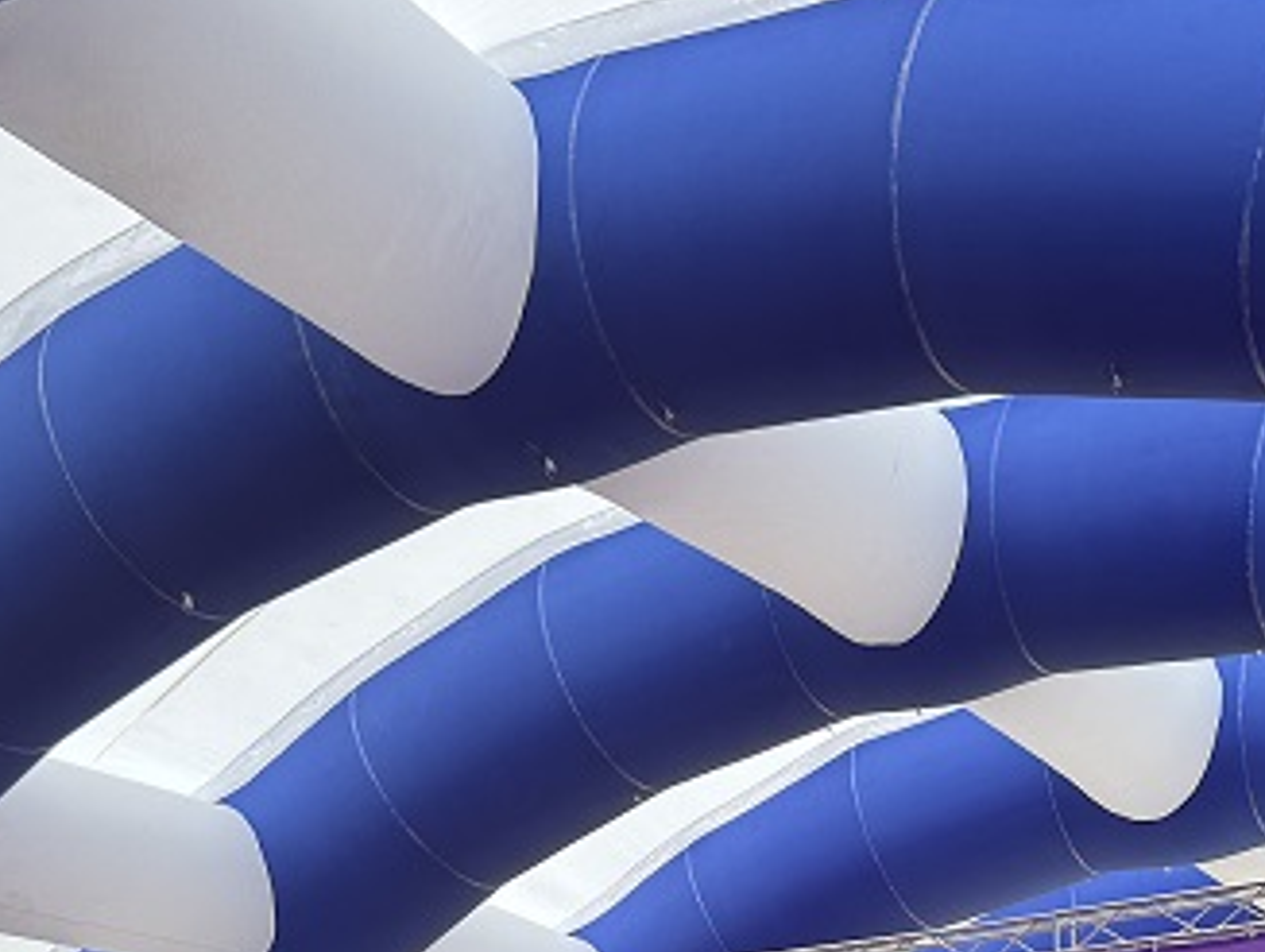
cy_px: 1300
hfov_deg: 28.8
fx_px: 2451
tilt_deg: +6.7
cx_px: 797
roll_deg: +0.8
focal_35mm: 67
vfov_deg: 19.9
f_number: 1.78
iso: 80
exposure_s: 1/615
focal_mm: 6.76
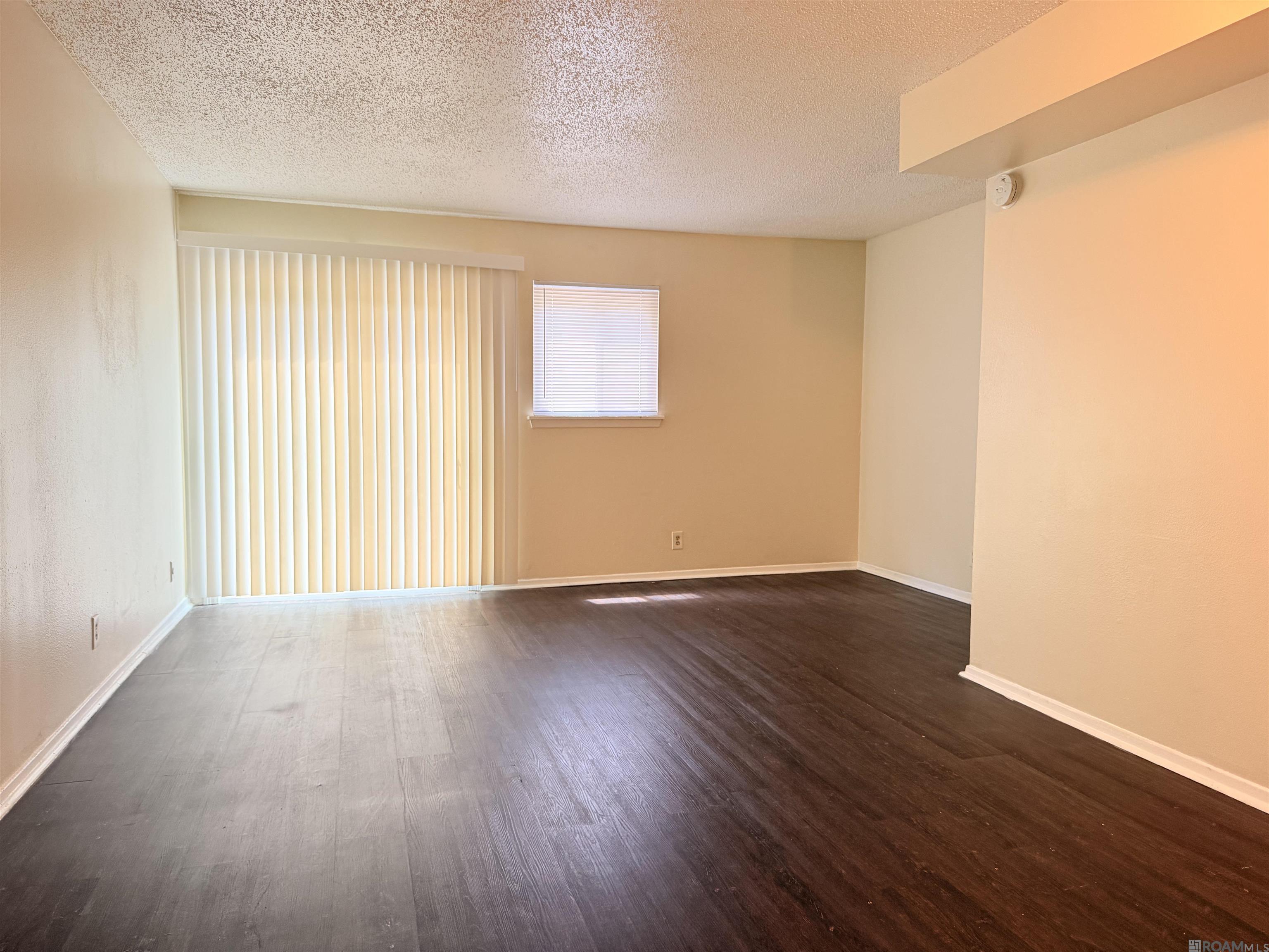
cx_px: 634
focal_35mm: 24
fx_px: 880
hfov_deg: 71.6
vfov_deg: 56.8
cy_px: 476
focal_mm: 6.76
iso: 320
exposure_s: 1/60
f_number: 1.78
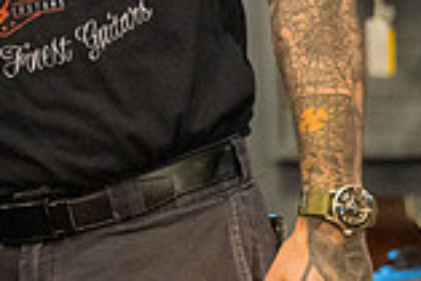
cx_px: -198
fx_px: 7655
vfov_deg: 2.1
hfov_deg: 3.1
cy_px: -154
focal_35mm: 654
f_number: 4
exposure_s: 1/200
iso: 8000
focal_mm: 177
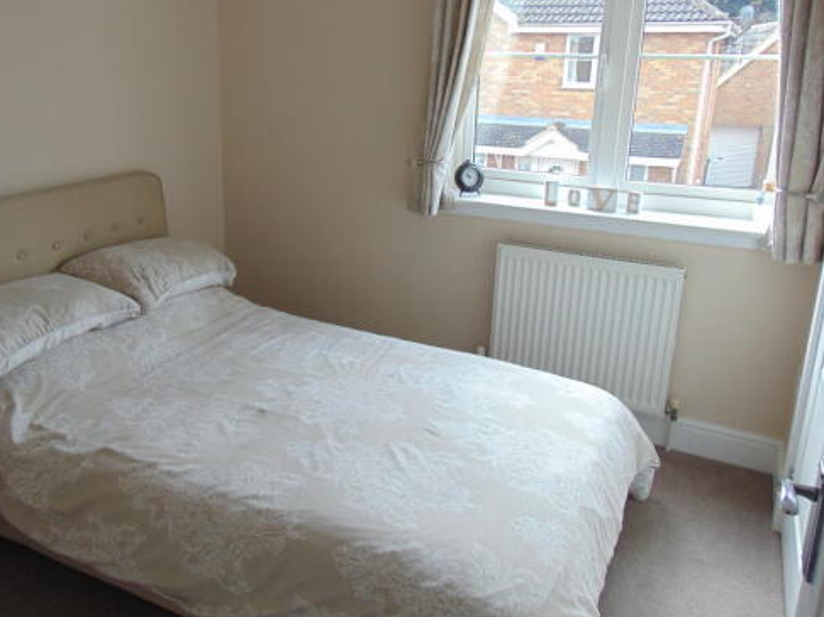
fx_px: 714
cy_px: 257
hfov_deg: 59.6
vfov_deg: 46.6
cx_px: 342
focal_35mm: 30
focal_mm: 4.5
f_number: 3
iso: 80
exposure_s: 1/80
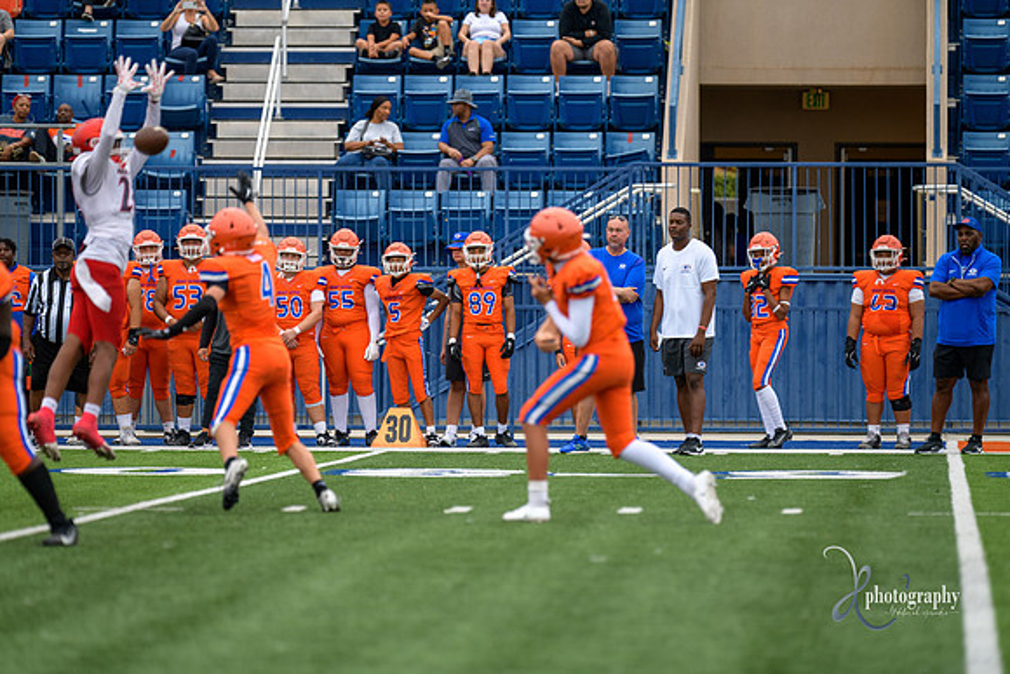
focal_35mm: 220
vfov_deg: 6.2
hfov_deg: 9.4
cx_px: 505
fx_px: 6173
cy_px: 337
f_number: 2.8
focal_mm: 220
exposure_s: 1/800
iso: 360
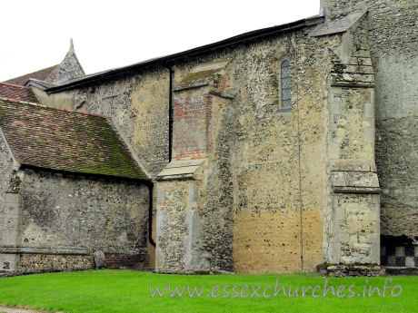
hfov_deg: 32.7
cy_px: 156
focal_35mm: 59
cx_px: 209
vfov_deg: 24.8
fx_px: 712
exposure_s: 1/97
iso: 50
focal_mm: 15
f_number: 5
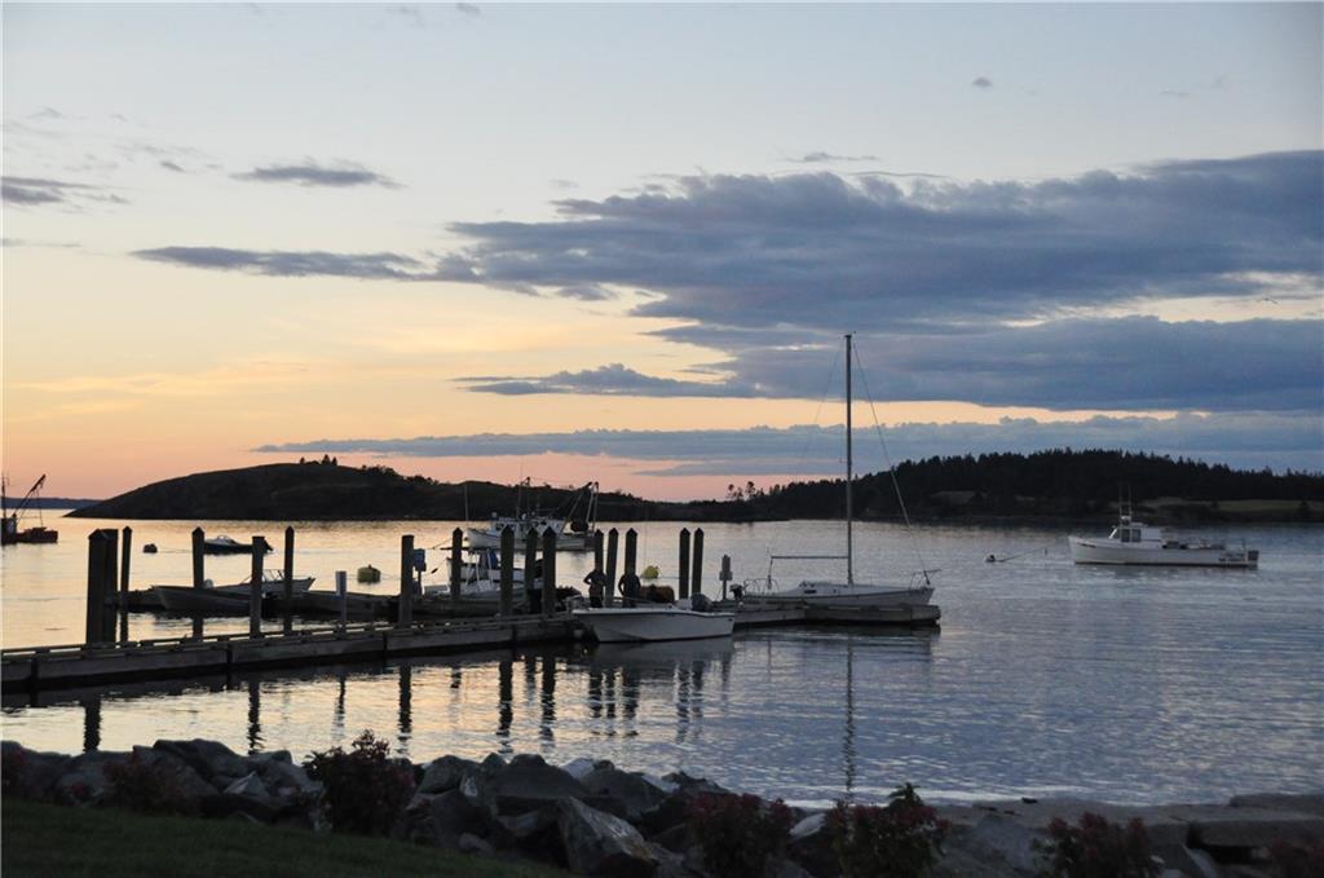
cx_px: 662
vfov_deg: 18.1
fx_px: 2754
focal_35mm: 75
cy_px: 439
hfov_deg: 27.0
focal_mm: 50
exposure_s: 1/640
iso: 2500
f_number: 4.8
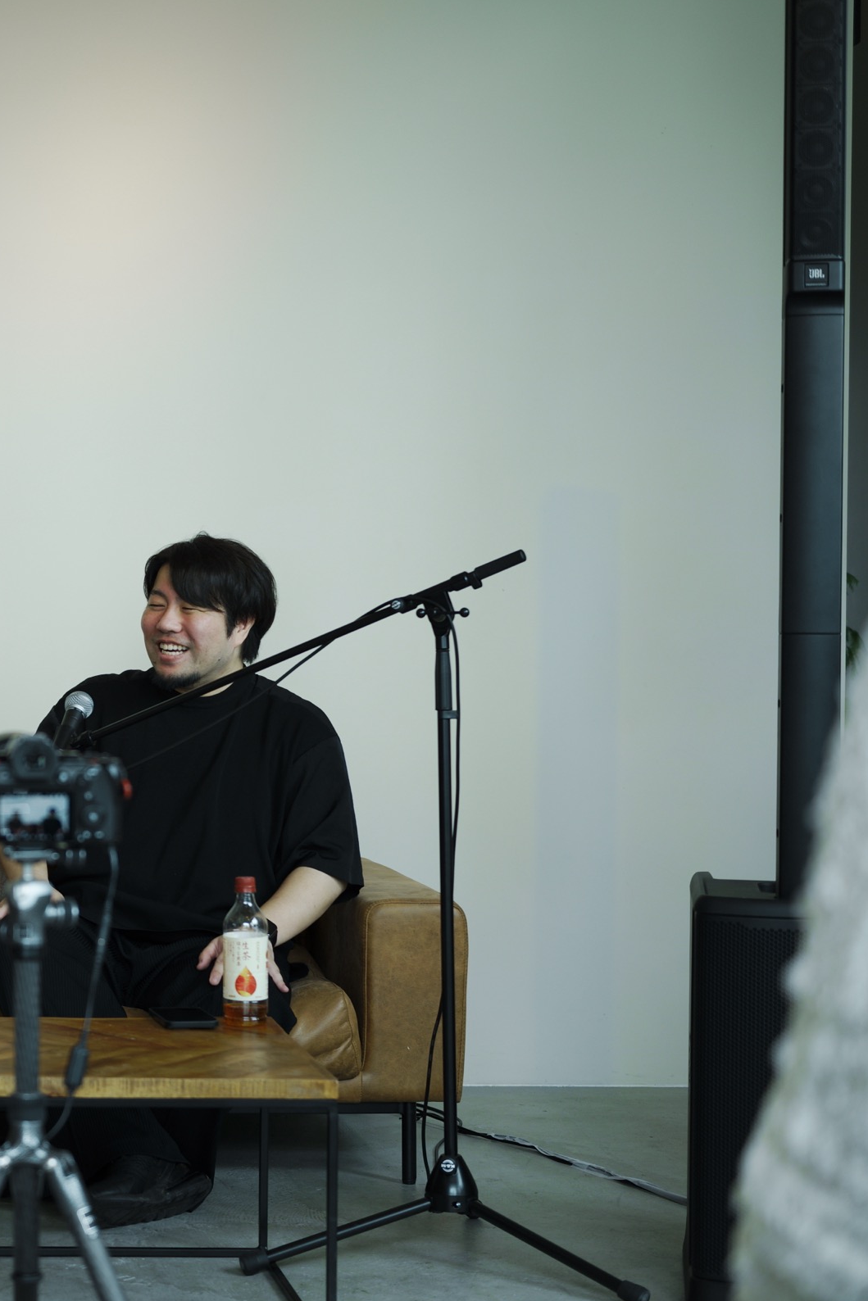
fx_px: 2459
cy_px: 653
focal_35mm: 68
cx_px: -87
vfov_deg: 29.7
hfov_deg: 19.2
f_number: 2.8
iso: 100
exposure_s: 1/100
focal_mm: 45
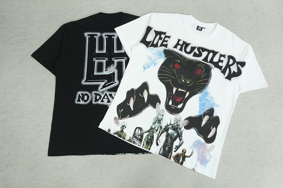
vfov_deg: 53.1
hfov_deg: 73.8
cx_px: 142
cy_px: 94
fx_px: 189
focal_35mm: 24
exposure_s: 1/160
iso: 1000
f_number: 8
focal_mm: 16
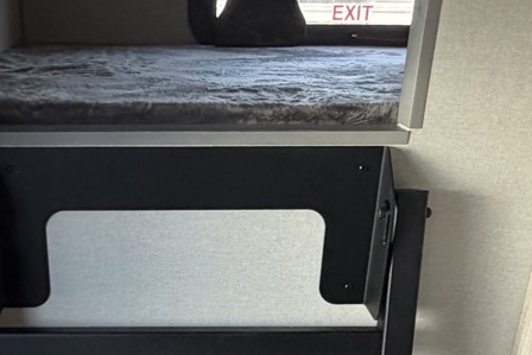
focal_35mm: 52
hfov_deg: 37.7
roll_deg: -0.9
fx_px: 769
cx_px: 167
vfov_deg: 24.5
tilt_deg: -28.2
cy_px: 375
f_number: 2.2
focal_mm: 2.22
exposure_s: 1/121
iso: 320
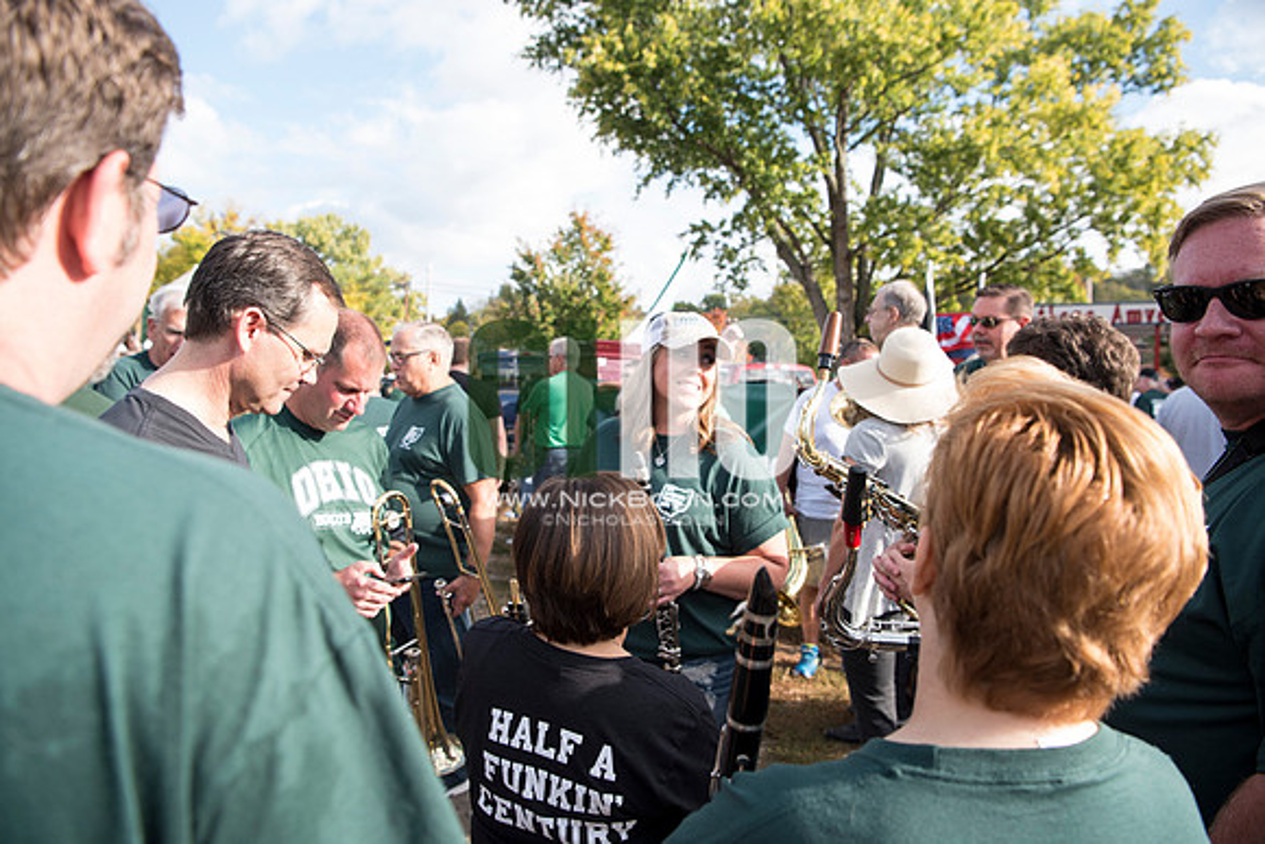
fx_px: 843
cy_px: 422
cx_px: 632
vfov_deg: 53.2
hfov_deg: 73.7
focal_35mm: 24
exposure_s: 1/500
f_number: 4.5
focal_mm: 24
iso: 250
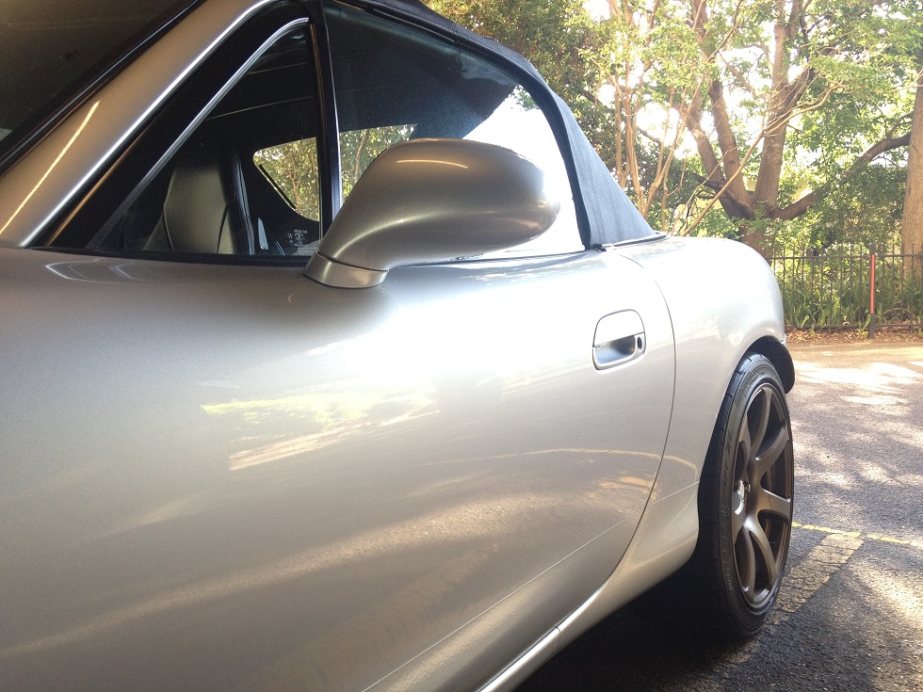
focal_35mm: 35
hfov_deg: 52.6
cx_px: 462
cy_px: 346
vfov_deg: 40.7
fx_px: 933
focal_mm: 4.28
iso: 80
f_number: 2.4
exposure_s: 1/60
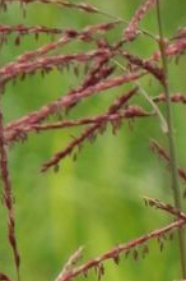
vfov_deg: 1.1
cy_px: 351
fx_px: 14172
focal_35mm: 1823
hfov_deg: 0.8
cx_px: 124
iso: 160
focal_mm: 85.6
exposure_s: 1/80
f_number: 5
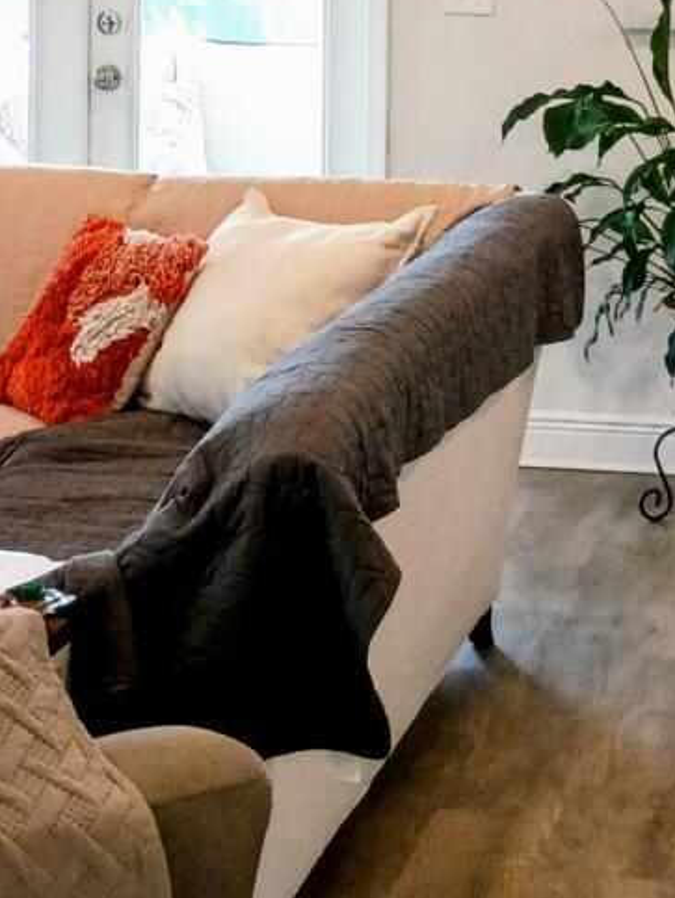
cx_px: 292
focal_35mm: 120
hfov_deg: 12.4
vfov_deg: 15.8
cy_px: -188
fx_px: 3116
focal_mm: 4.27
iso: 629
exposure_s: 1/60
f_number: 1.8
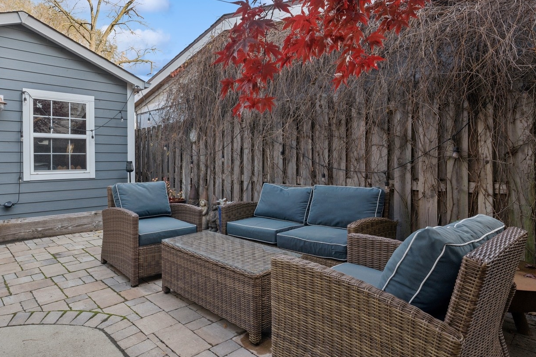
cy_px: 162
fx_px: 313
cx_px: 200
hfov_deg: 79.7
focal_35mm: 21
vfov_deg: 59.4
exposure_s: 1/80
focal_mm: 16
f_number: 10
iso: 320
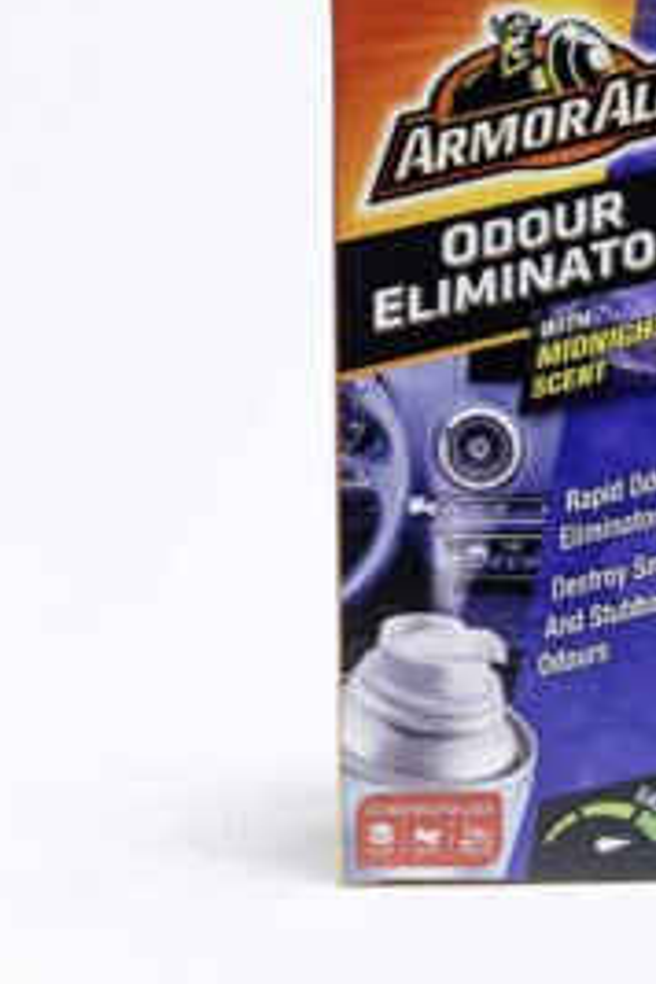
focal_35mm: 184
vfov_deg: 11.2
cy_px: 346
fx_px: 5029
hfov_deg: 7.4
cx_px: 564
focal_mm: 70
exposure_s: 1/250
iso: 3200
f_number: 9
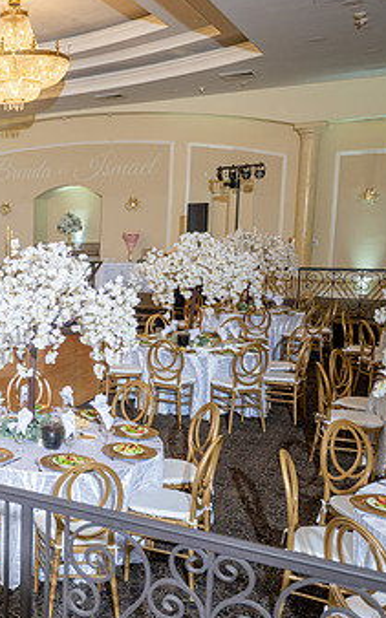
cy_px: 334
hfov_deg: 26.2
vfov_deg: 47.2
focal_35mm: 42
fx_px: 708
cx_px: -112
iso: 800
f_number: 4
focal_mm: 24
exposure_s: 1/125
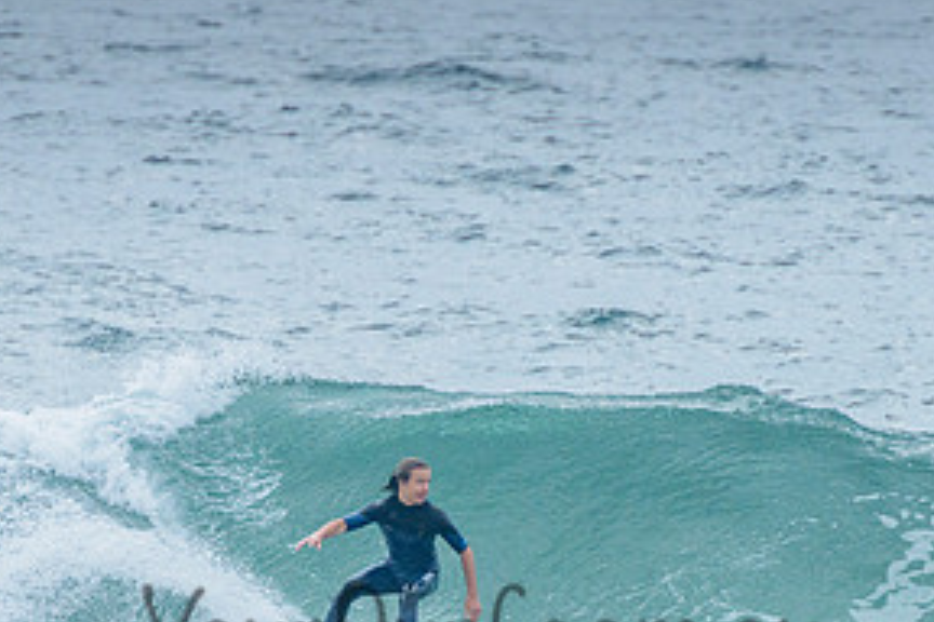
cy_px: 540
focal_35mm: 986
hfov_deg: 2.1
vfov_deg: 1.4
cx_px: 484
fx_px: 25579
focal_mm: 400
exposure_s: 1/1600
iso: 500
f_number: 7.1
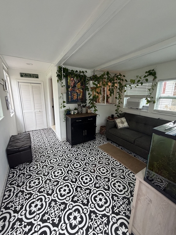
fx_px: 95
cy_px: 118
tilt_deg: -11.4
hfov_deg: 85.7
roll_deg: -0.3
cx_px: 88
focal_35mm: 14
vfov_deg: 102.1
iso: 160
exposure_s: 1/121
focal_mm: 2.22
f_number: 2.2
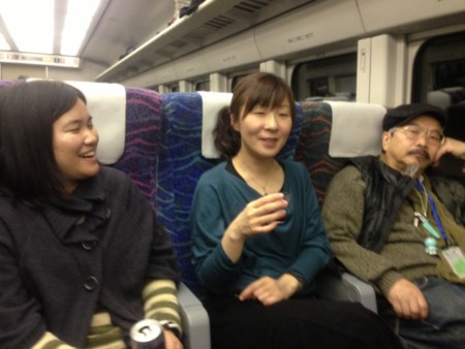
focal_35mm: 33
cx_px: 232
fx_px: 444
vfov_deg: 43.0
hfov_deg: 55.3
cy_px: 174
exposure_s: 1/20
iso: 320
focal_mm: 4.13
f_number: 2.4
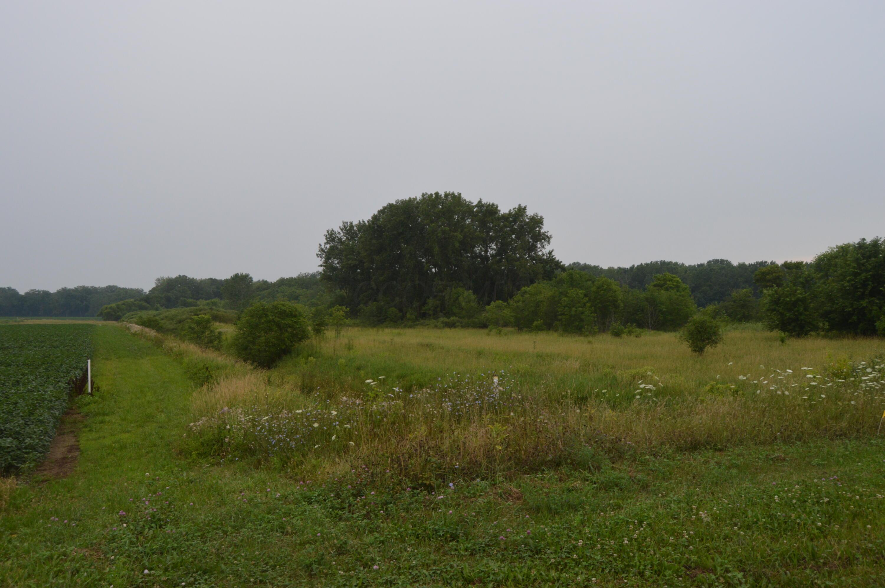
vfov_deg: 47.8
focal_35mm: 27
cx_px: 442
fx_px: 663
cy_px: 294
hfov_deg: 67.4
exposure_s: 1/125
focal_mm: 18
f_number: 5.6
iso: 400
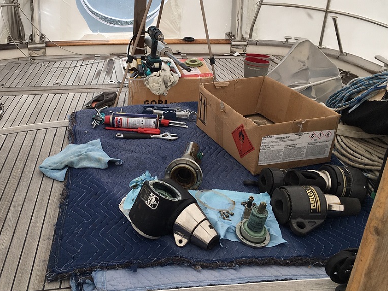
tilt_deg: -27.4
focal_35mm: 42
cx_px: 137
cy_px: 106
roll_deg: -1.4
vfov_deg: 34.2
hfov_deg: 44.3
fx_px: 471
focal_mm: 4.15
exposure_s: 1/120
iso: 25
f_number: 2.2
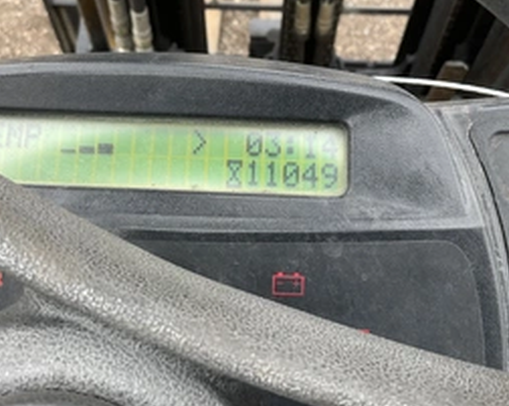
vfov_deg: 33.3
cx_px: 224
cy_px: 180
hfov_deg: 41.1
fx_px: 677
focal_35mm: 45
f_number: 1.8
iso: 20
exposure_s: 1/122
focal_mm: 3
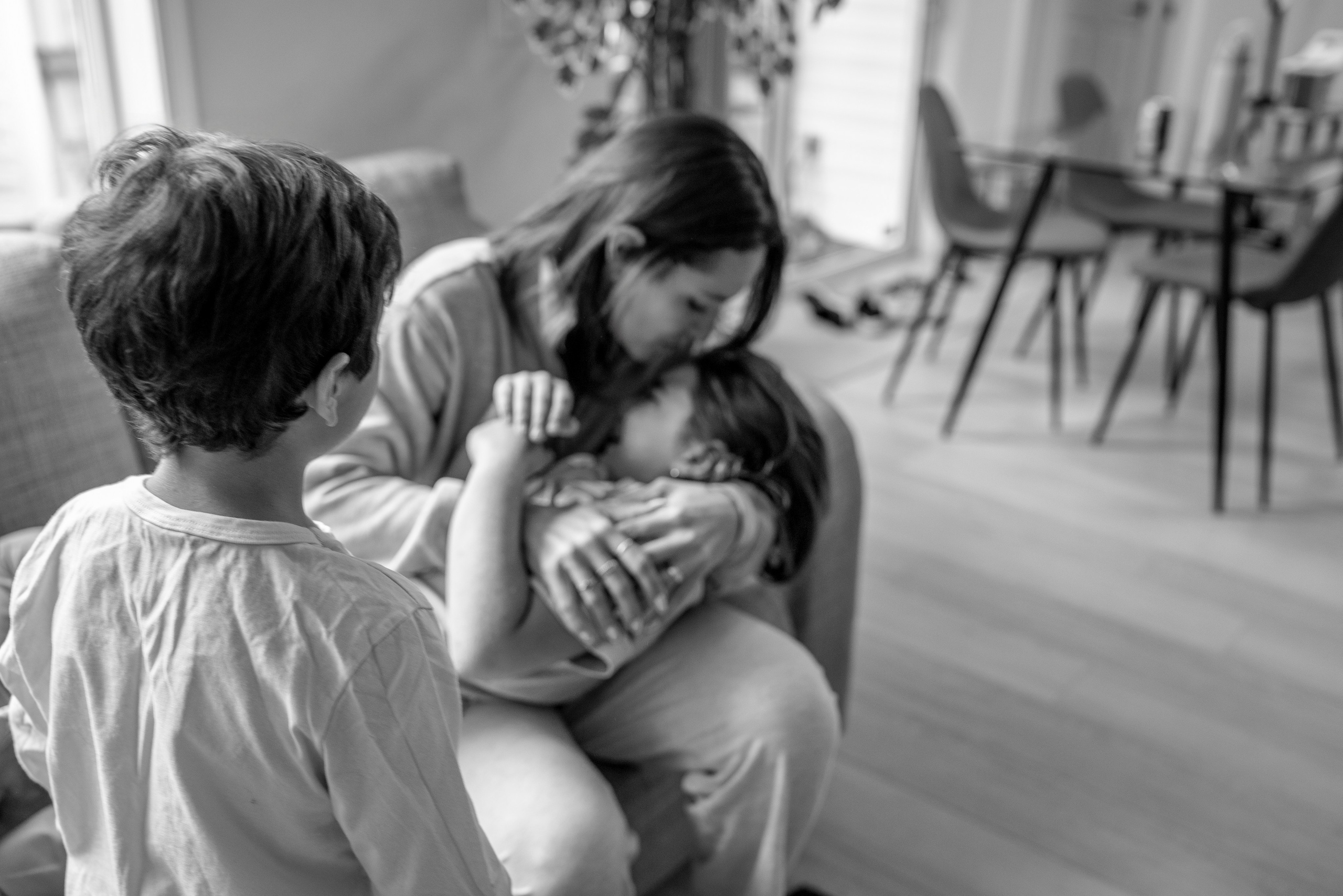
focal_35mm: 35
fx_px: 1306
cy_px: 448
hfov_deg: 54.4
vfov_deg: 37.9
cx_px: 672
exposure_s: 1/160
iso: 800
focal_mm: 35
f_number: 2.8
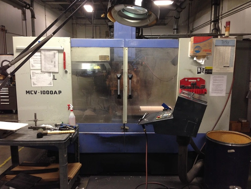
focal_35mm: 33
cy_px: 94
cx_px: 126
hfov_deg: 55.3
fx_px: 239
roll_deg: +0.8
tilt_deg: -8.3
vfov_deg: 43.0
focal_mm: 4.12
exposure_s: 1/20
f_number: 2.4
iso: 100
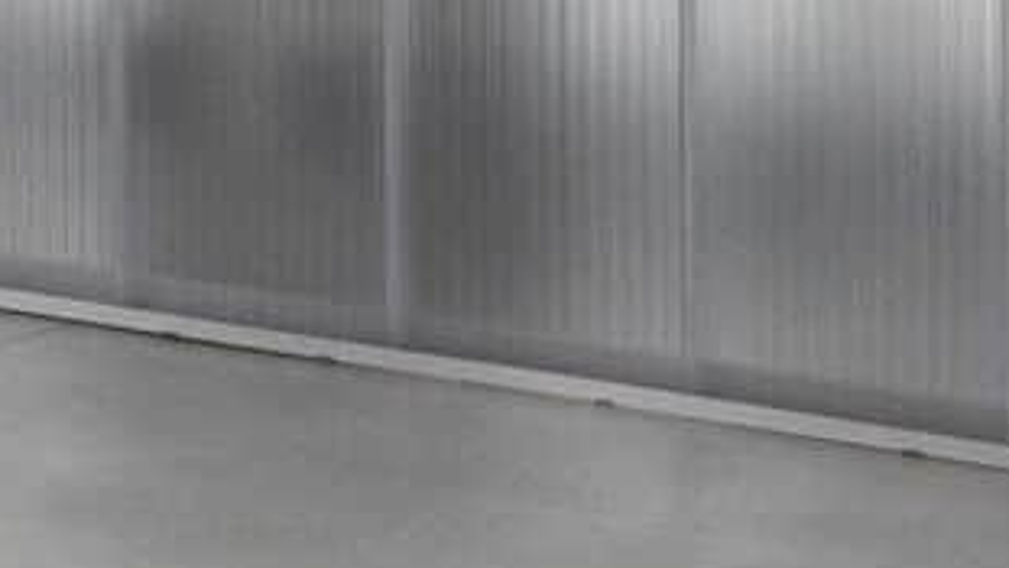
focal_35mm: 202
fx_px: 5405
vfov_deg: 5.8
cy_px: -802
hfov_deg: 10.6
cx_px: 97
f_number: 9
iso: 2500
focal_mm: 30
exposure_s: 1/500
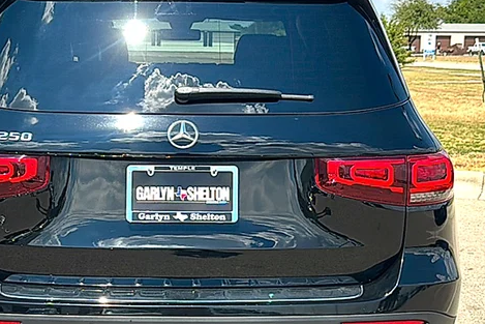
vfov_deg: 23.0
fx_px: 795
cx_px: 201
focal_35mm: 59
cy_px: 200
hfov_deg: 33.8
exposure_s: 1/4219
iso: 80
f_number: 1.78
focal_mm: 6.86
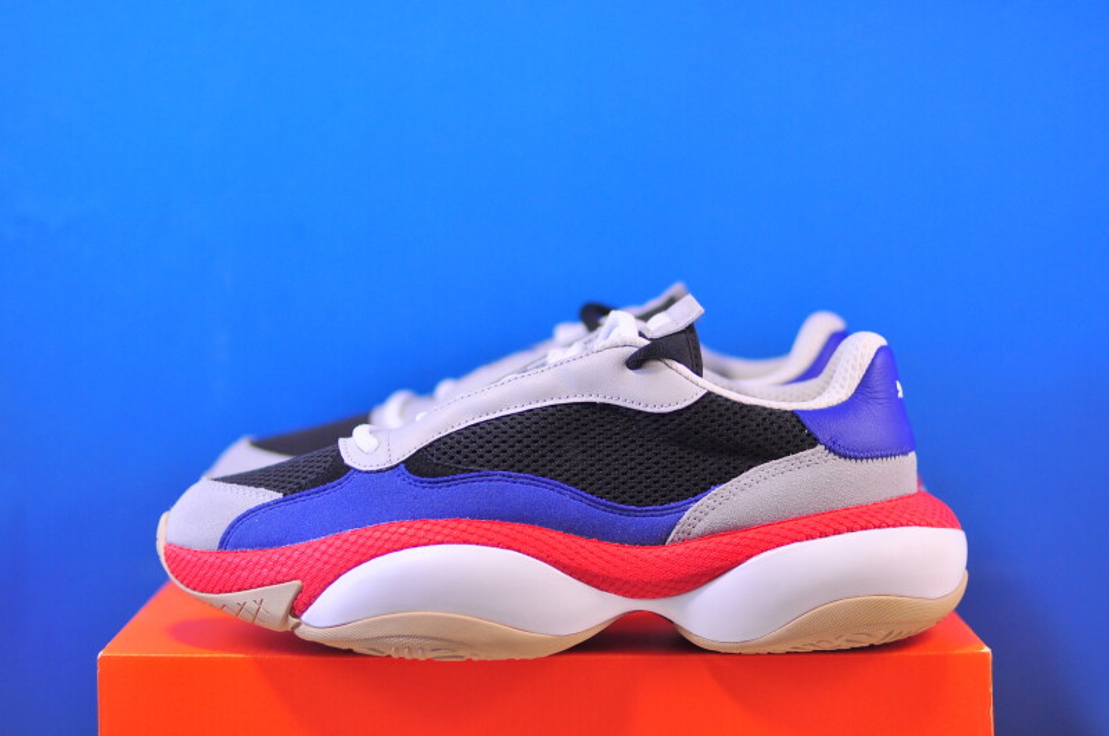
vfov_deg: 18.1
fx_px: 2307
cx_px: 554
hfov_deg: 27.0
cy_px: 368
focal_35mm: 75
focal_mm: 50
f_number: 2
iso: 250
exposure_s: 1/320
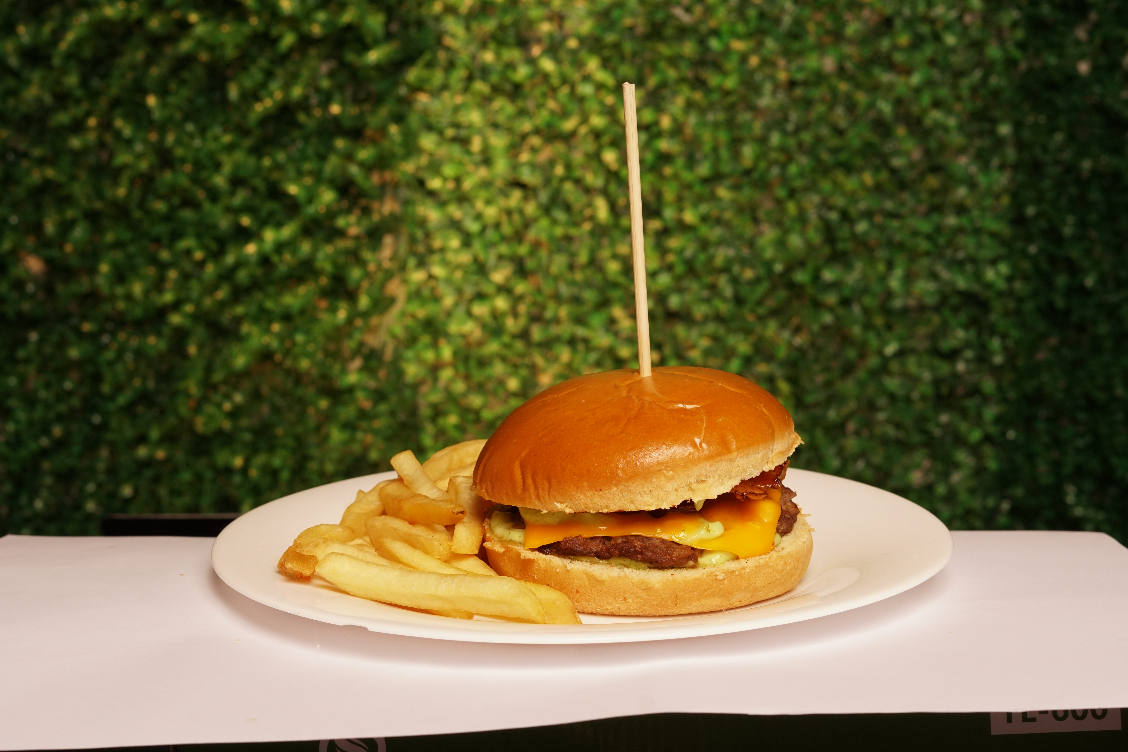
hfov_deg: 27.0
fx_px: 2350
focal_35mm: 75
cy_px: 376
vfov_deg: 18.2
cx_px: 564
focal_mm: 50
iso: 500
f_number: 8
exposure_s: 1/125
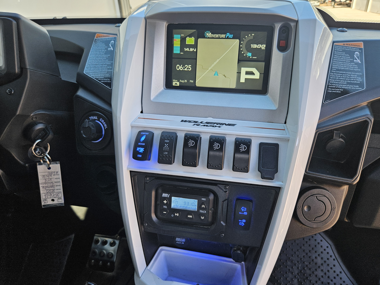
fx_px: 263
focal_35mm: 24
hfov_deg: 71.6
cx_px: 198
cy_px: 139
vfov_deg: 56.8
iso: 64
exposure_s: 1/207
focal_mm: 5.4
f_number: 1.8
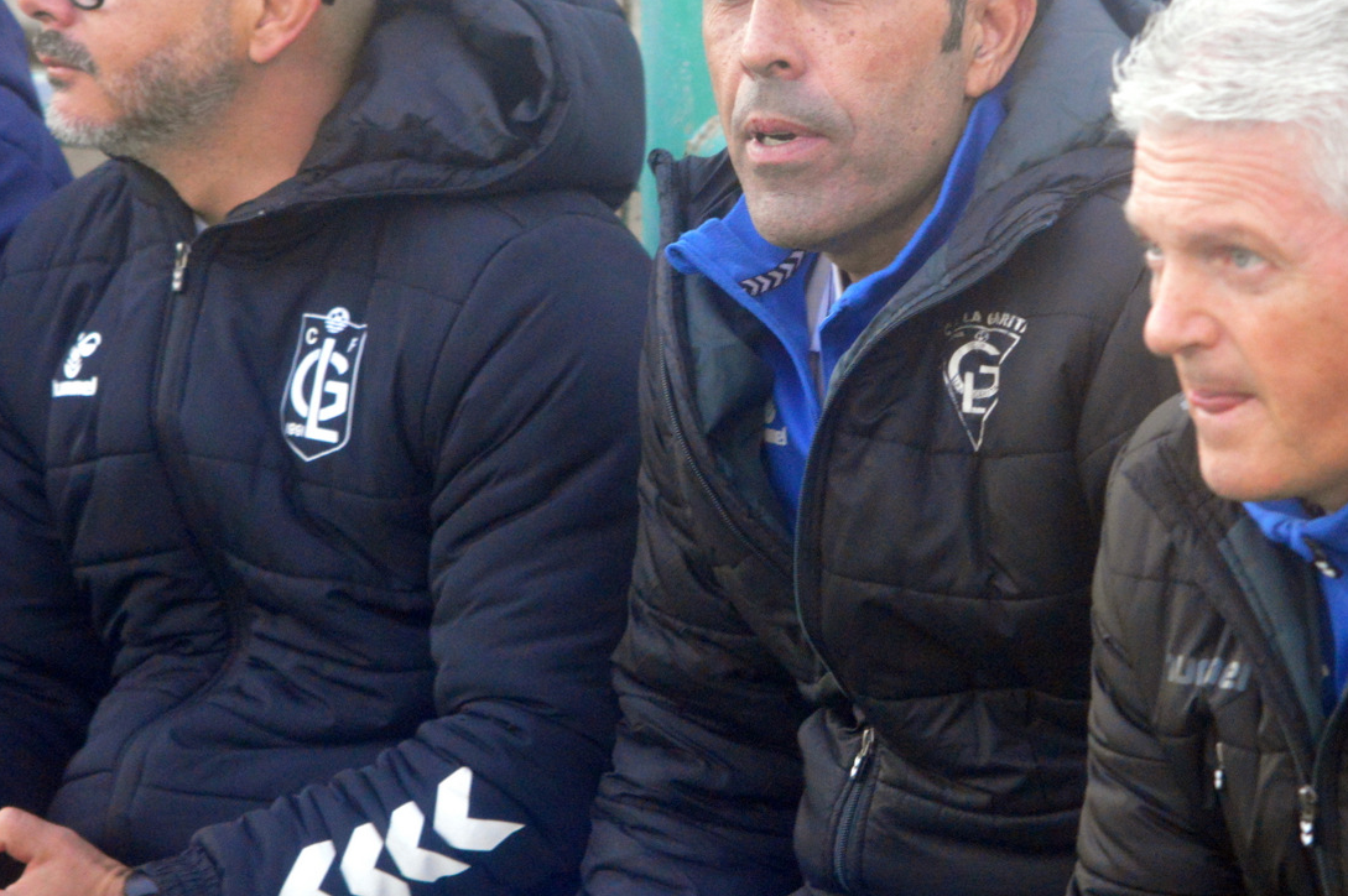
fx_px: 9278
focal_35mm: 248
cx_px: 797
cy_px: 335
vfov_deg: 5.5
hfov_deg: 8.3
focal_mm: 120
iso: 3200
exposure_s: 1/125
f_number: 7.1
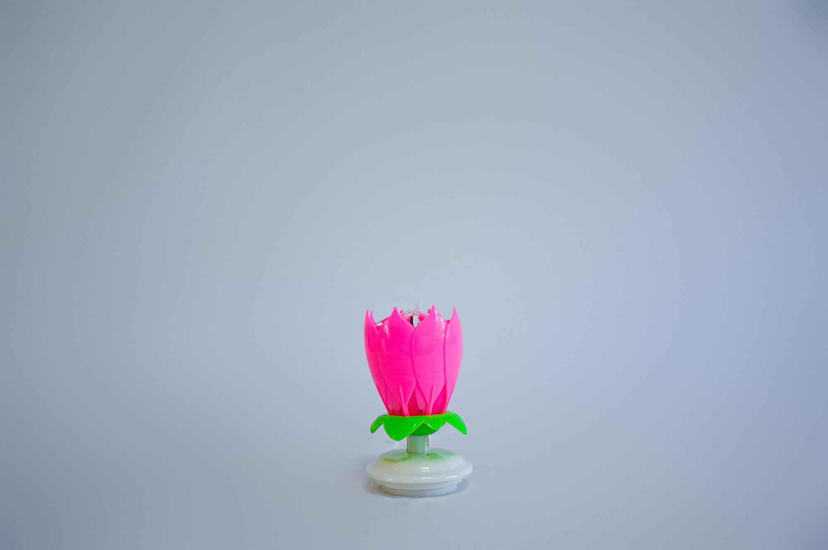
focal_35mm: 34
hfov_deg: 55.2
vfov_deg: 38.3
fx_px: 792
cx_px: 414
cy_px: 275
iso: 400
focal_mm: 23
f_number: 4.5
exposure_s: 1/80
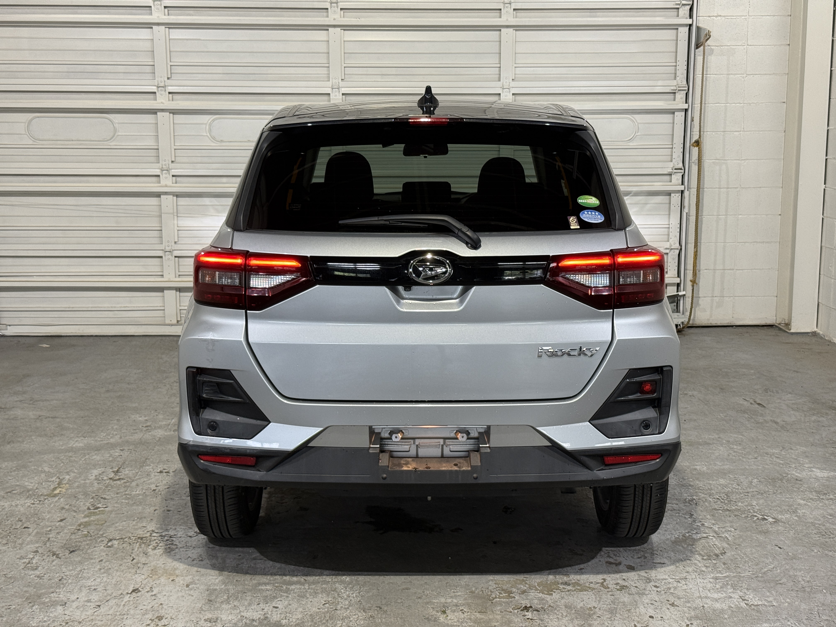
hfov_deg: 39.7
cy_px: 314
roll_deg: +0.1
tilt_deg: -9.0
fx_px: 1159
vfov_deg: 30.3
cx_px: 418
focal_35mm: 48
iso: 100
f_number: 1.78
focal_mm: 6.76
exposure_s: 1/60
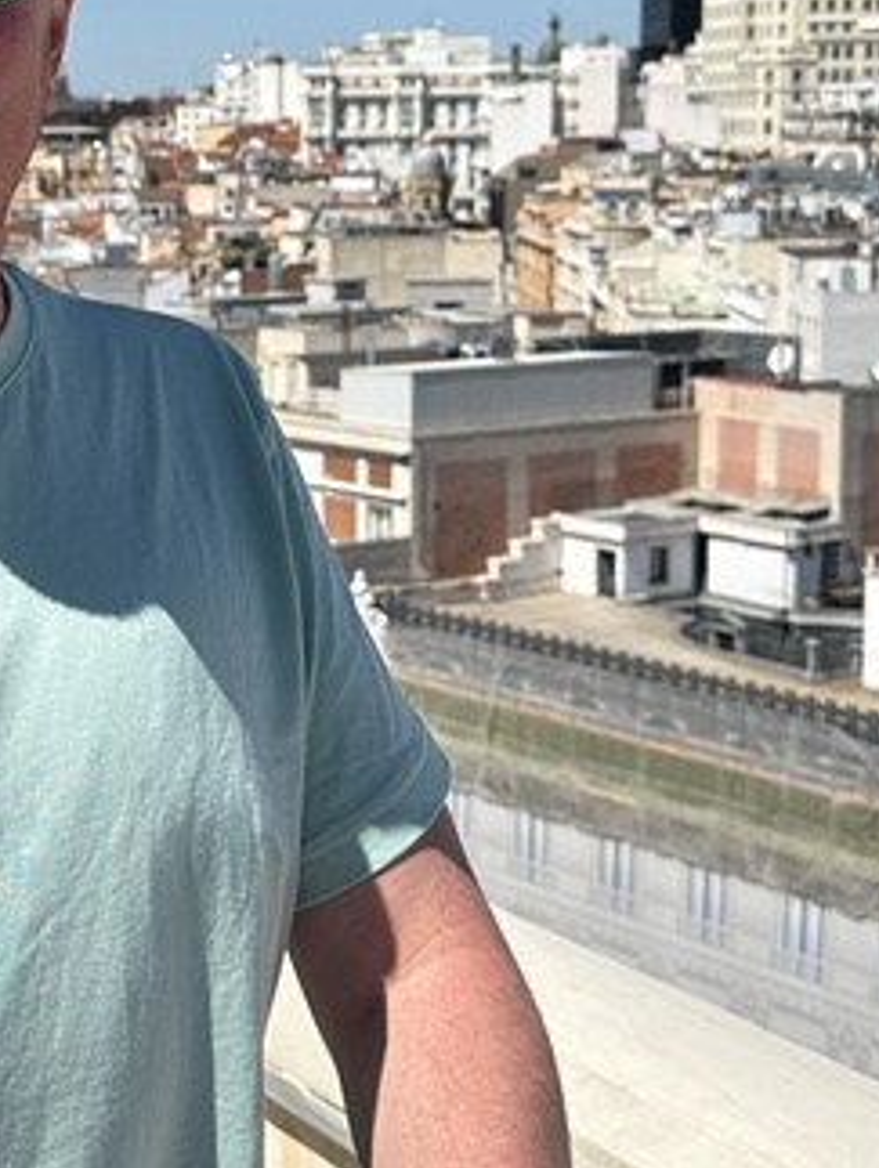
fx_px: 2568
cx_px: -4
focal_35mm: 76
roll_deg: +0.3
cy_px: 365
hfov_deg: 18.9
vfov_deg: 25.5
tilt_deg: -6.3
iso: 80
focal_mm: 6.86
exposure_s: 1/7576
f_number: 1.78
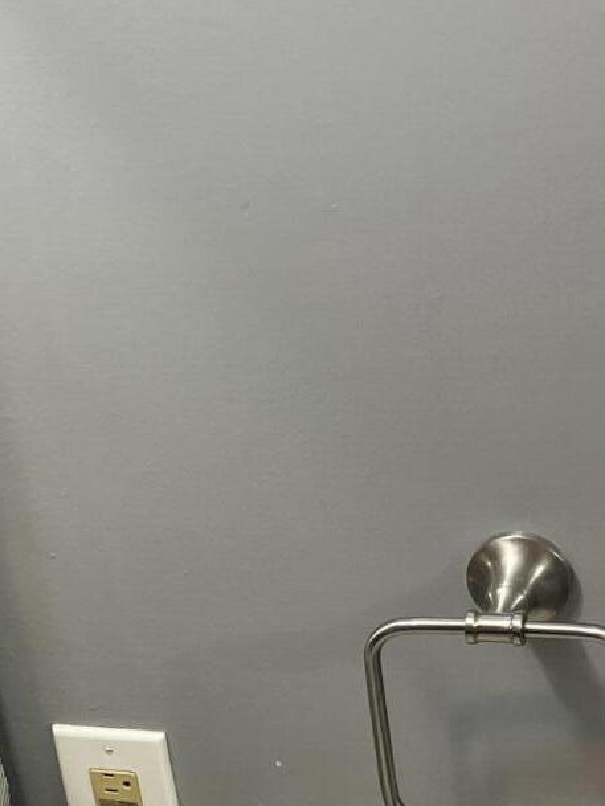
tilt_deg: -30.8
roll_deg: +15.0
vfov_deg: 20.8
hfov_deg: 15.7
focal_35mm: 92
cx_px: -52
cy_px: 742
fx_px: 2143
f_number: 1.8
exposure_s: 1/120
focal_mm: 3.99
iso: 64
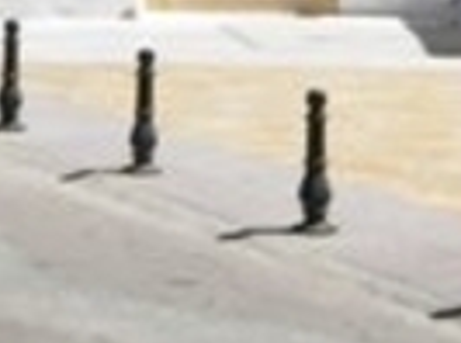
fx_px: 2165
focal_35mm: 163
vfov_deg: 8.7
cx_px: 437
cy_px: -267
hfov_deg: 12.0
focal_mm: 7.5
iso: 50
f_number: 6.8
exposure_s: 1/332
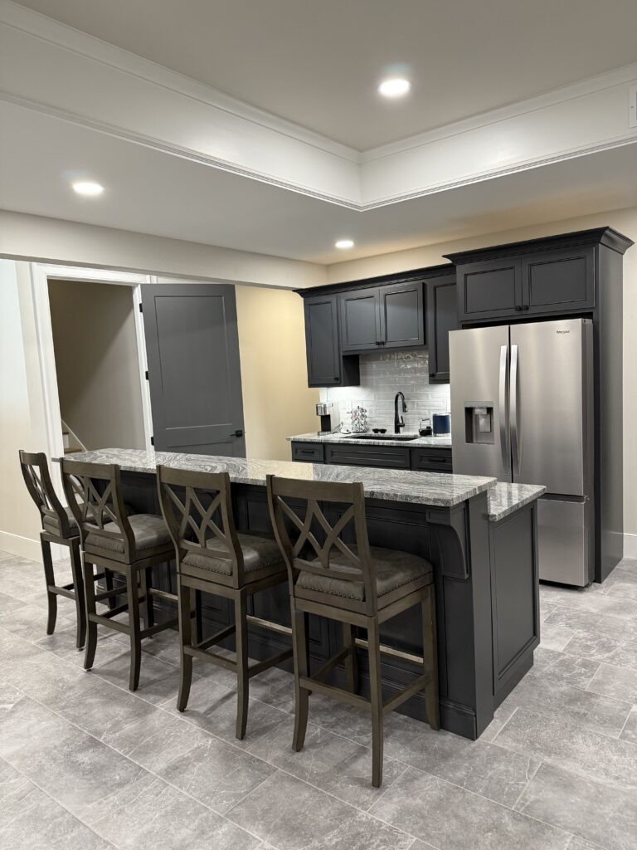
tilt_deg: -5.1
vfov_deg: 71.6
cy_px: 425
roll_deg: +2.4
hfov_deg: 56.8
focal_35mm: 24
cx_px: 318
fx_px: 589
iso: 250
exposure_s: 1/60
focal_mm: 6.76
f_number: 1.78
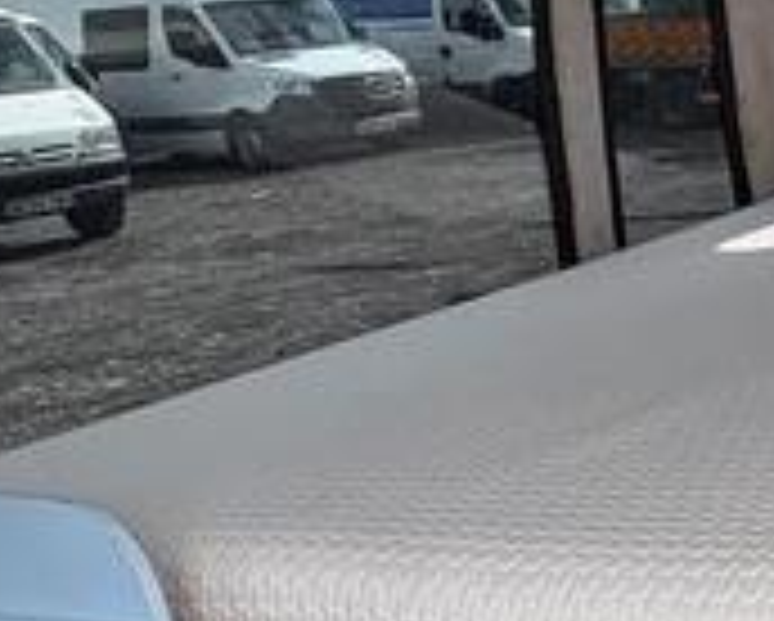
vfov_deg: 21.6
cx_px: 1224
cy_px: 248
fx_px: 1628
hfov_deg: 21.5
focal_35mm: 71
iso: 50
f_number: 2.2
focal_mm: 2.22
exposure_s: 1/266
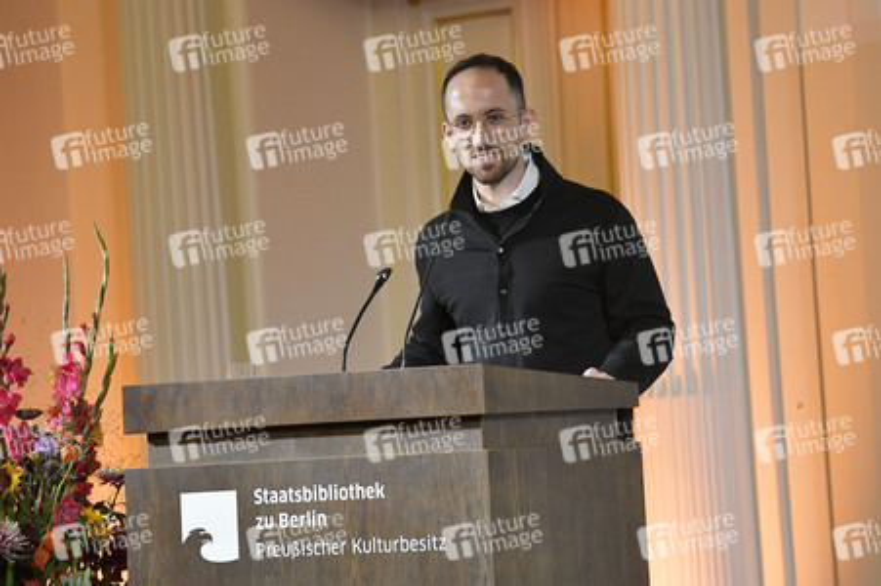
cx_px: 440
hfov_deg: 10.3
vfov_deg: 6.9
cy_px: 293
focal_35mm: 200
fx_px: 4891
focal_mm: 200
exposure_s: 1/200
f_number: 5
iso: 3200
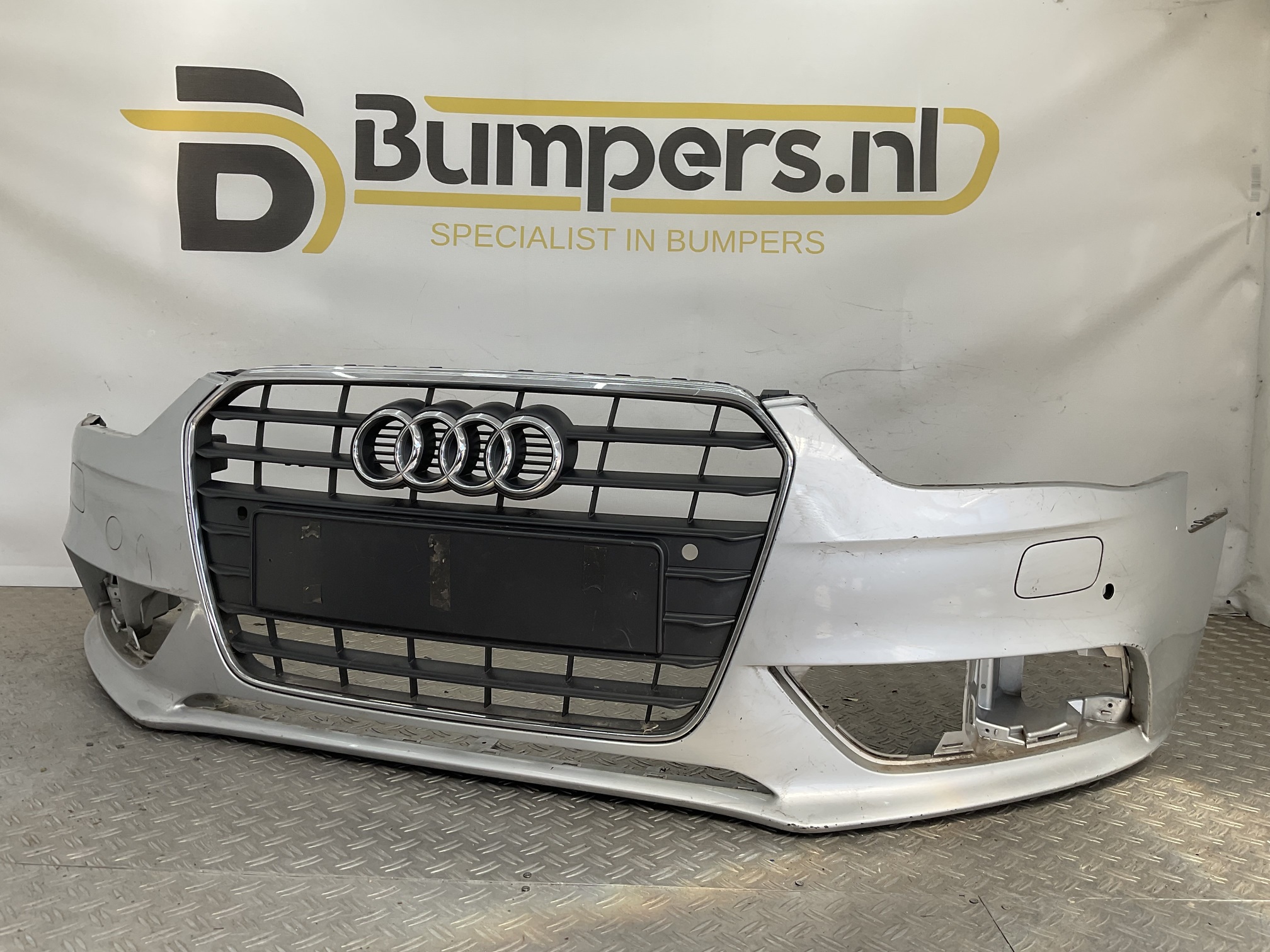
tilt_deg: -7.6
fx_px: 1064
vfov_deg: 48.2
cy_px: 476
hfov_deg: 61.7
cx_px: 635
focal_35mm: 29
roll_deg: -3.2
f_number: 1.8
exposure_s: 1/300
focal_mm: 3
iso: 16
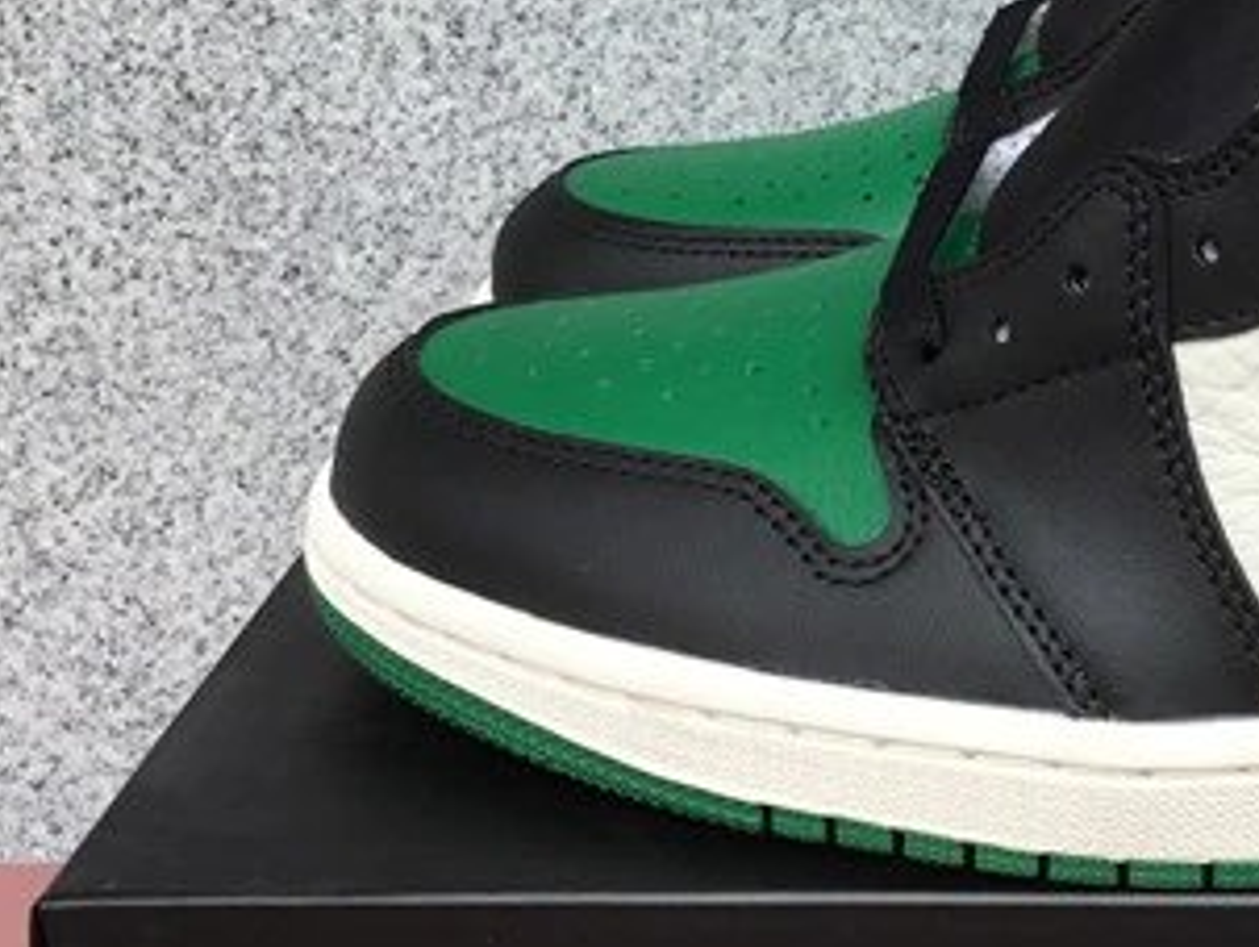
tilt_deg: -20.1
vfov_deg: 18.2
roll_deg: -0.4
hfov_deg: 23.1
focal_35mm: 81
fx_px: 2948
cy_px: 409
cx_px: 1267
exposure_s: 1/233
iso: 25
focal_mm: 3.3
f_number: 2.4
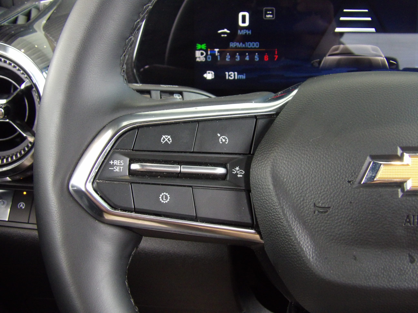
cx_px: 209
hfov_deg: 41.2
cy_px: 156
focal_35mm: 46
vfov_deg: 31.5
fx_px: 555
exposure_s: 1/20
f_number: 3.8
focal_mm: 8.2
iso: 680
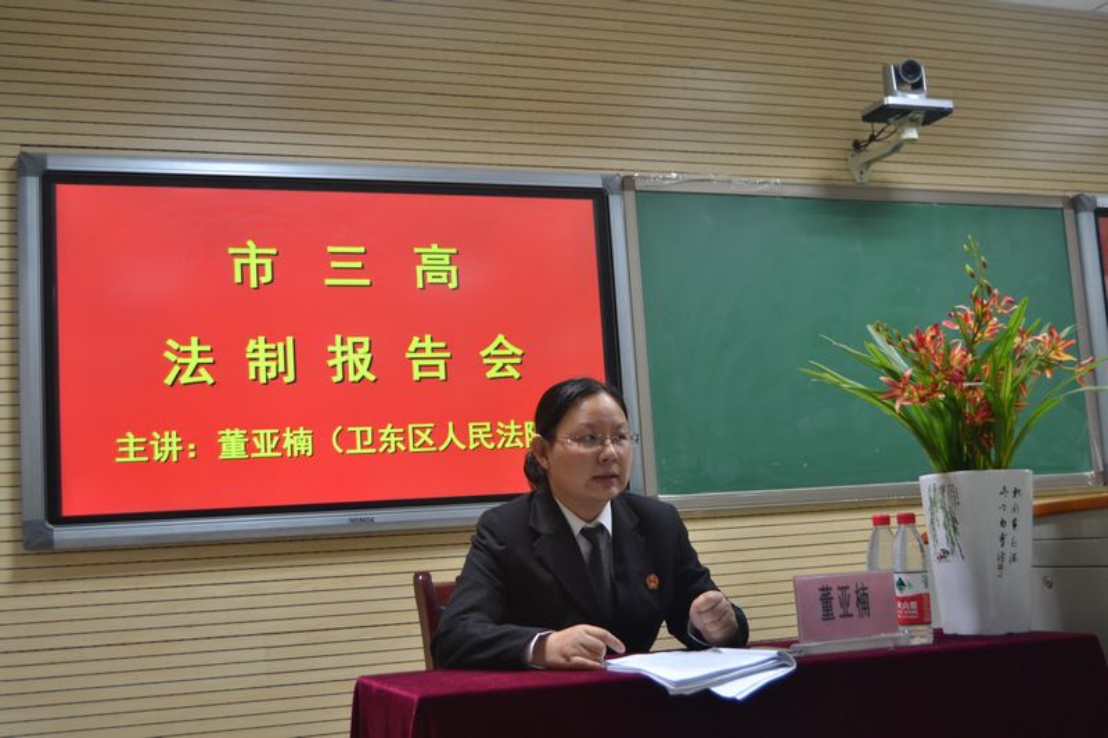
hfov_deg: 46.4
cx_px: 554
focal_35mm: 42
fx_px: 1292
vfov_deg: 31.9
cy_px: 369
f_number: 4
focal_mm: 28
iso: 720
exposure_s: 1/60
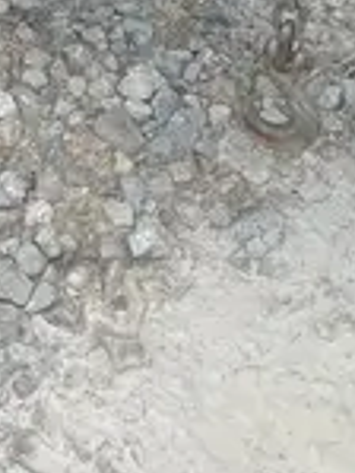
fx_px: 1748
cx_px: -117
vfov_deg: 13.0
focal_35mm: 128
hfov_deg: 11.3
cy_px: -532
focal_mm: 5.1
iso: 50
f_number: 1.6
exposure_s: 1/1992
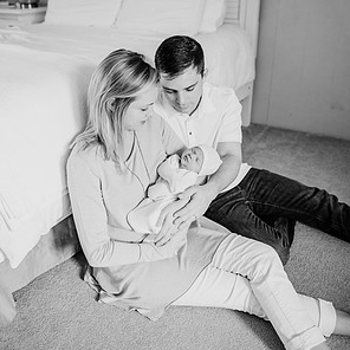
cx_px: 176
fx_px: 355
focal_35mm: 31
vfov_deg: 52.2
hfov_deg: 52.5
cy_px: 141
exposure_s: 1/250
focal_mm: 24
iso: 1000
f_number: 2.5
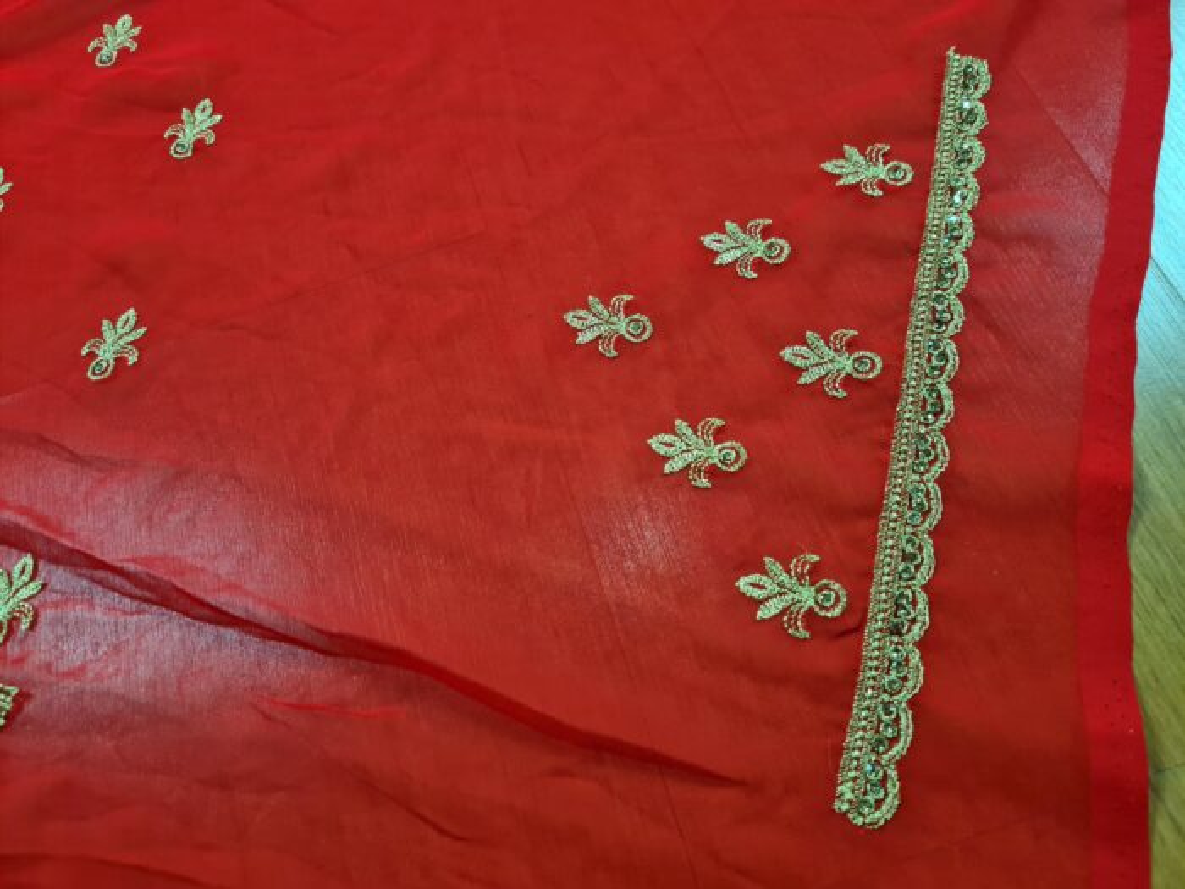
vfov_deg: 53.1
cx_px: 592
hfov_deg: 67.3
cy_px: 444
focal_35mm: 26
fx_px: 890
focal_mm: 5.4
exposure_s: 1/120
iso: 250
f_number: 1.8
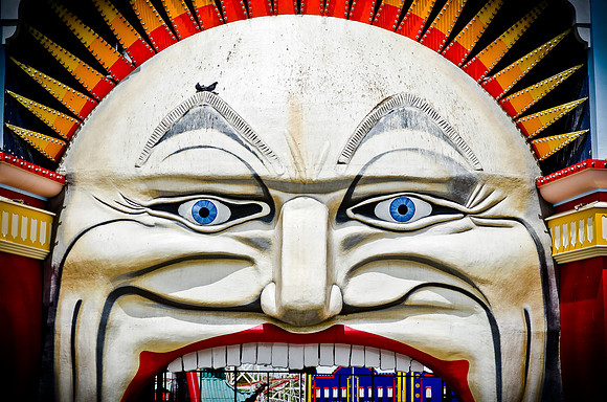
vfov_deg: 16.5
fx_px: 1388
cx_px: 304
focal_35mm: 82
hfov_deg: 24.7
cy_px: 201
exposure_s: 1/2500
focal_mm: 55
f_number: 2.8
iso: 100
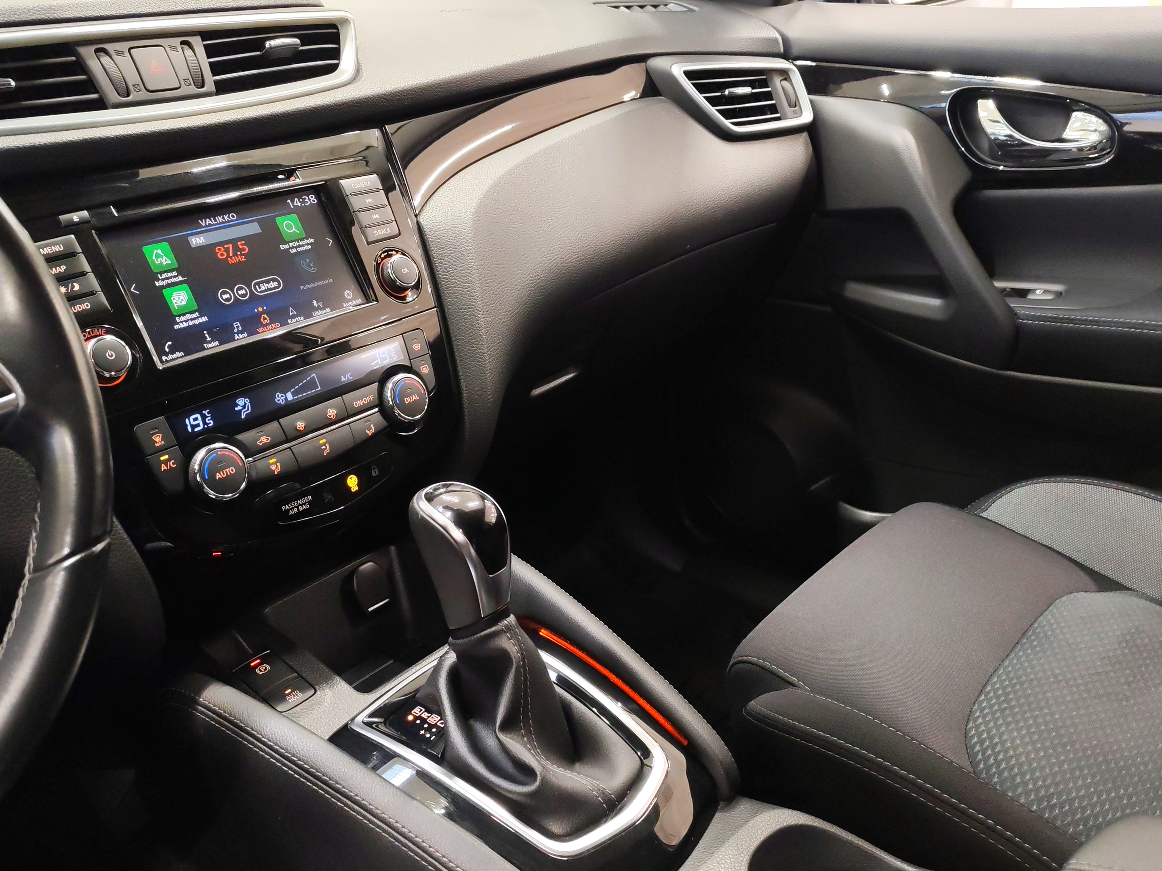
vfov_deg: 41.8
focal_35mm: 34
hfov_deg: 54.0
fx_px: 1141
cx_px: 581
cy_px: 436
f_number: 1.9
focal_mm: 6.12
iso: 1000
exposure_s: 1/50
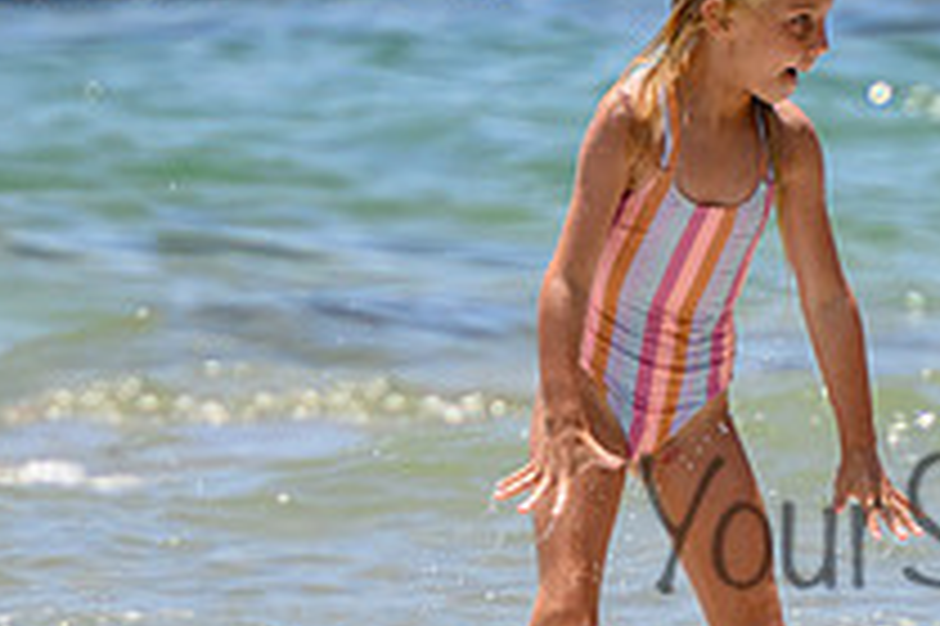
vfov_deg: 0.9
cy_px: 446
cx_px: 591
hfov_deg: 1.3
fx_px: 40361
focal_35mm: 1547
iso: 250
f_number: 5.6
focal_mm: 400
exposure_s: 1/2000
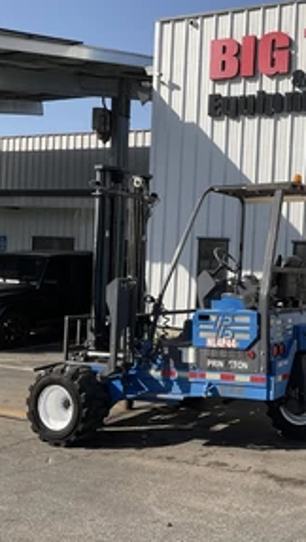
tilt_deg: +0.0
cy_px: 261
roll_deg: -5.0
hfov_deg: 26.1
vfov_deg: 46.4
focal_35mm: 44
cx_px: 285
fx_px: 633
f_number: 1.8
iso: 16
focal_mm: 3
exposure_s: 1/2801
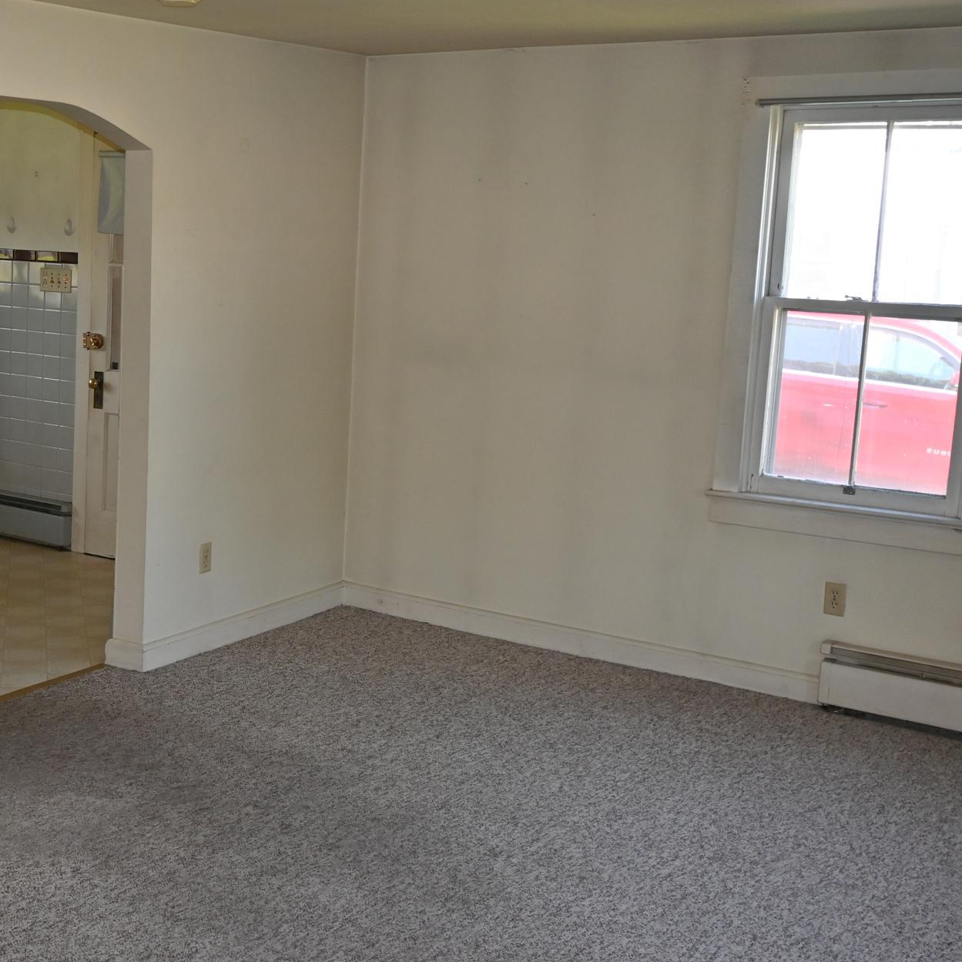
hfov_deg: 35.1
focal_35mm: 47
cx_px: 222
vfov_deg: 36.0
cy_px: 473
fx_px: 1479
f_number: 4
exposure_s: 1/60
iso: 500
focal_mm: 22.5
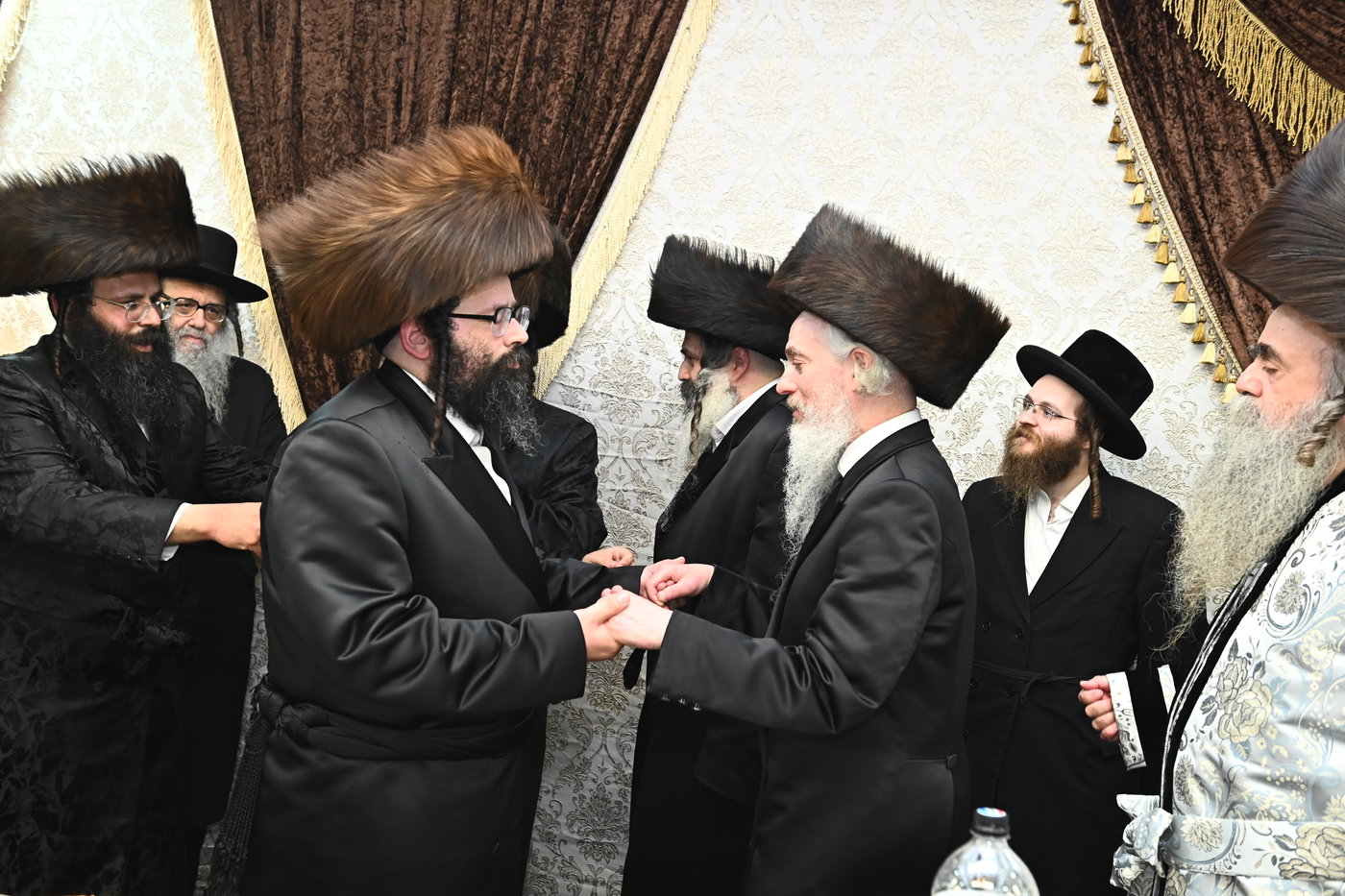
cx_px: 672
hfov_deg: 53.1
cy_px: 448
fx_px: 1345
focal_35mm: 36
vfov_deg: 36.9
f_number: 5
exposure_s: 1/200
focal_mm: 36
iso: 2000
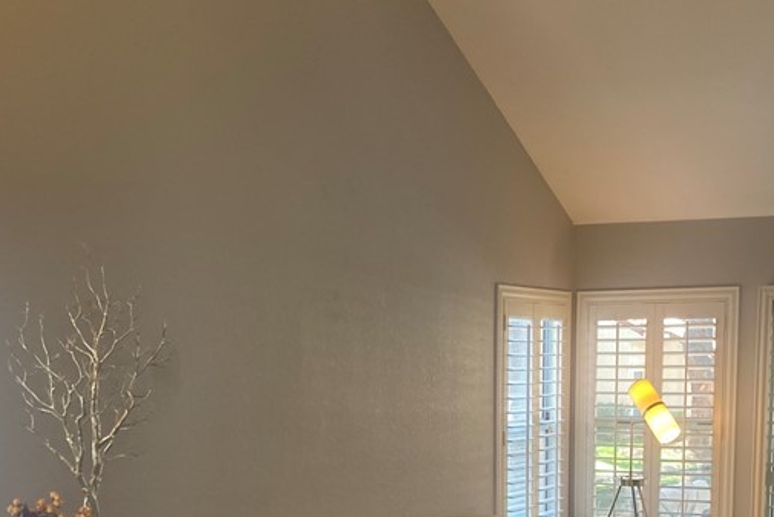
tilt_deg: -8.2
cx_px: 474
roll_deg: +0.5
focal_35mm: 59
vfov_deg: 21.9
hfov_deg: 33.8
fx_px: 1269
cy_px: 558
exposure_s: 1/60
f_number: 1.8
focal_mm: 3.99
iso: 160
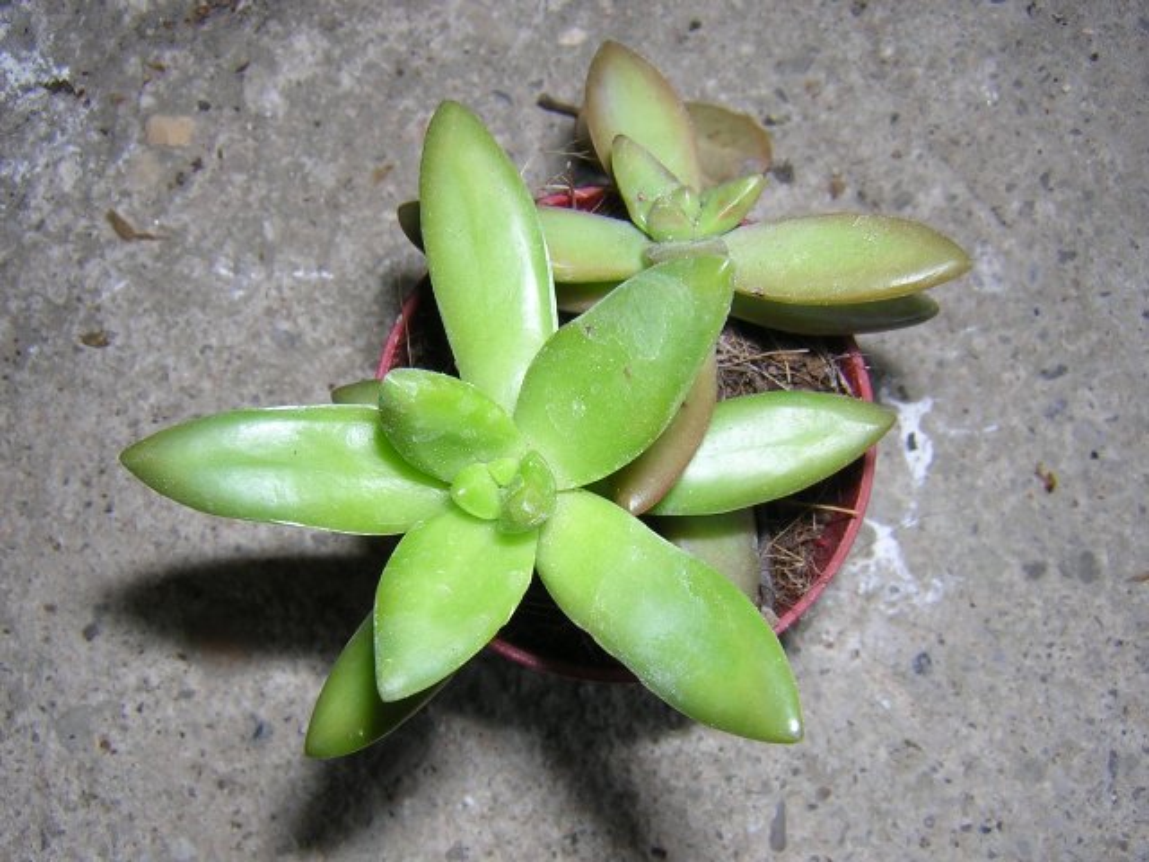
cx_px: 574
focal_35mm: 36
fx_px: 1195
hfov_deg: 51.4
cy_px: 431
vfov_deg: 39.7
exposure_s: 1/60.1
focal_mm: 4.7
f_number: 5.2
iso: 100
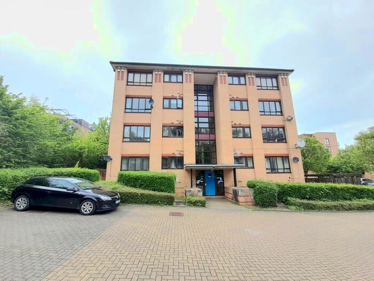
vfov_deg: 89.9
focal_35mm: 13
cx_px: 187
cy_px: 140
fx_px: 140
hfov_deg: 106.2
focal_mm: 1.42
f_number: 2.2
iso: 40
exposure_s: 1/200
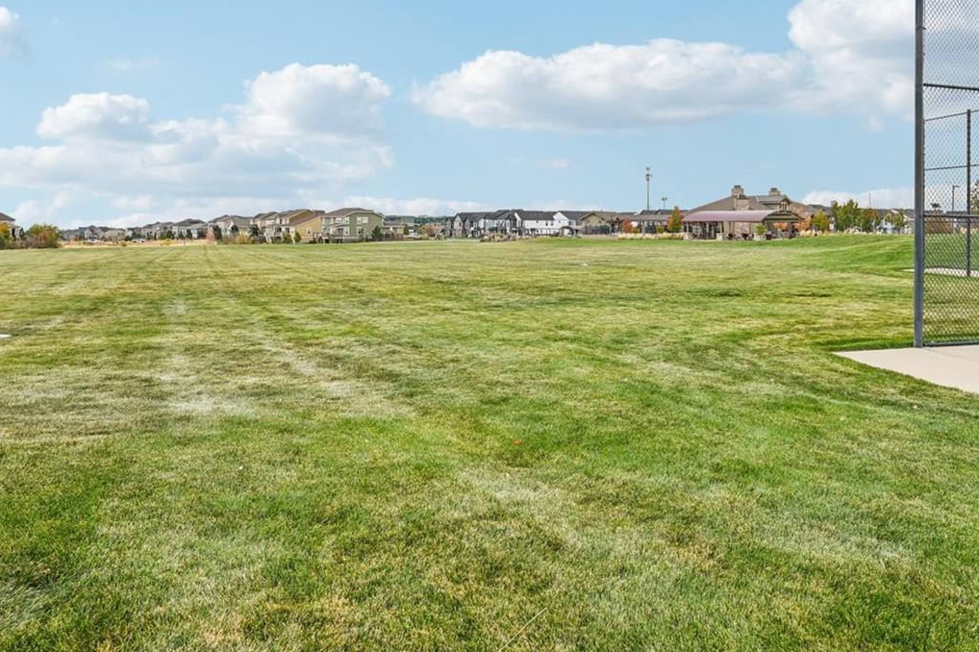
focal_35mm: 22
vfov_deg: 55.9
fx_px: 598
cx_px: 583
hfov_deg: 77.8
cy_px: 212
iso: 64
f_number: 8
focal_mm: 14
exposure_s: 1/80
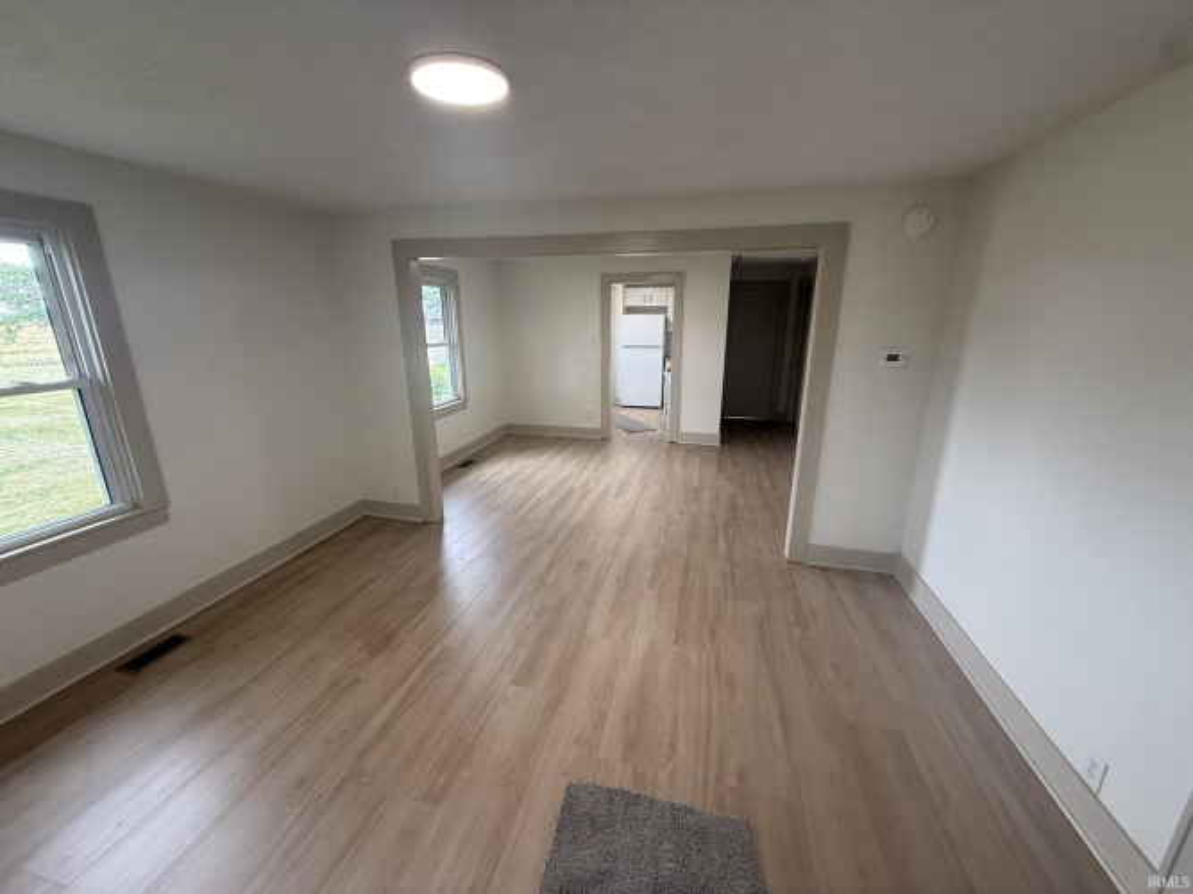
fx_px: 482
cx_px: 596
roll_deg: -0.6
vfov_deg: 85.7
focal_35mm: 14
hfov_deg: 102.1
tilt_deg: -17.2
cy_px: 447
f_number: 2.2
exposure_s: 1/120
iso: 160
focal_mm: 2.22
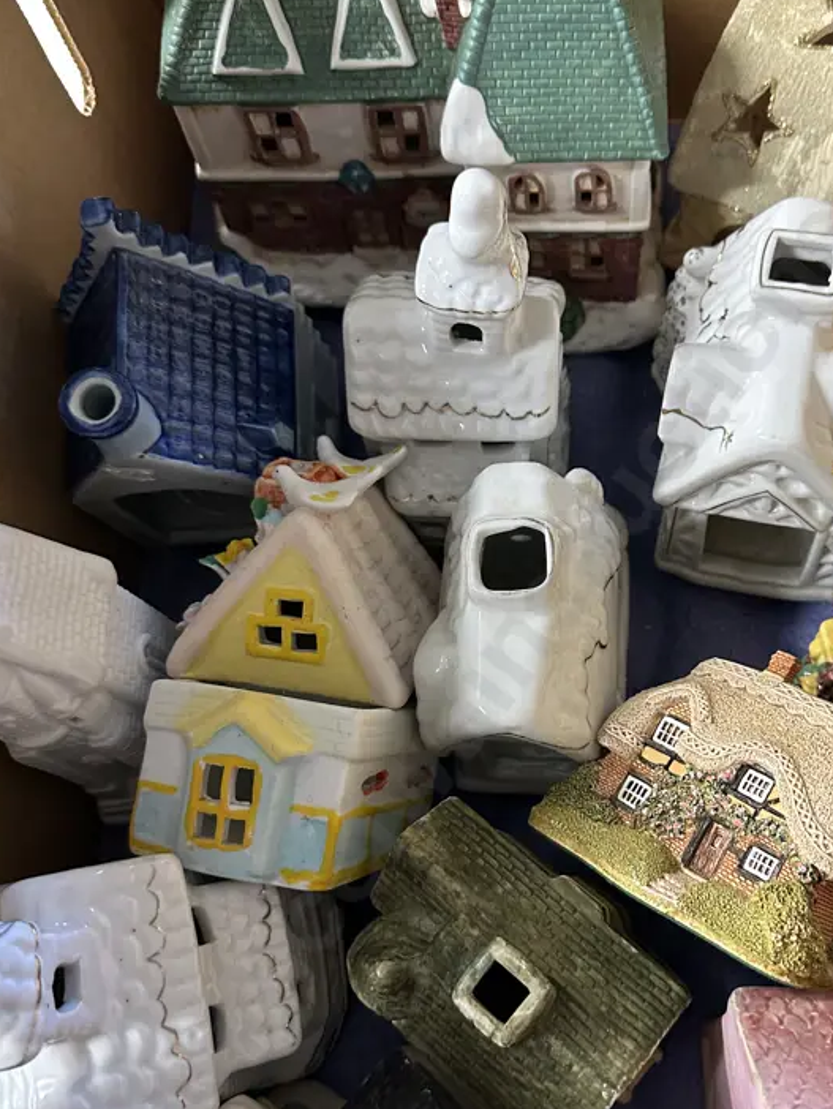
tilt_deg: -67.8
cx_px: 541
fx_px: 1122
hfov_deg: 40.3
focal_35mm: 35
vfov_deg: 52.5
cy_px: 618
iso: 400
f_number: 1.78
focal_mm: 6.86
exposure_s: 1/50
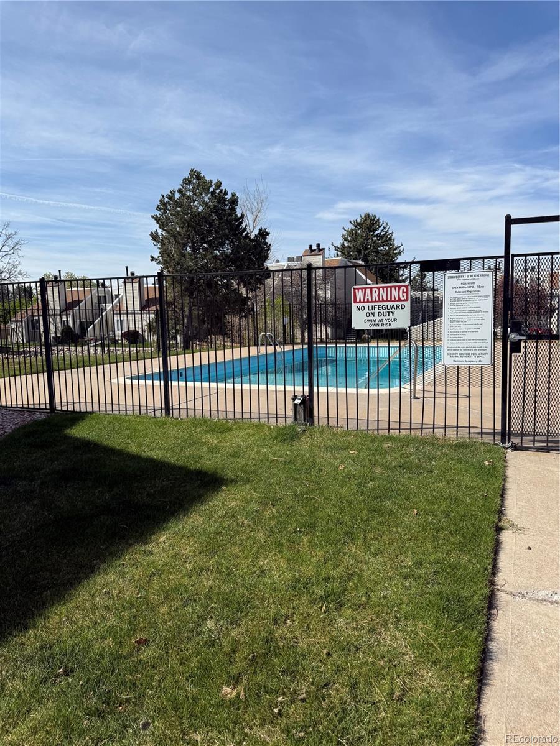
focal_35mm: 24
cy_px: 373
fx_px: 518
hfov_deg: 56.8
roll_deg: -0.5
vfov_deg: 71.6
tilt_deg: -5.4
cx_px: 280
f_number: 1.78
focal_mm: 6.76
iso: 80
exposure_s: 1/4405
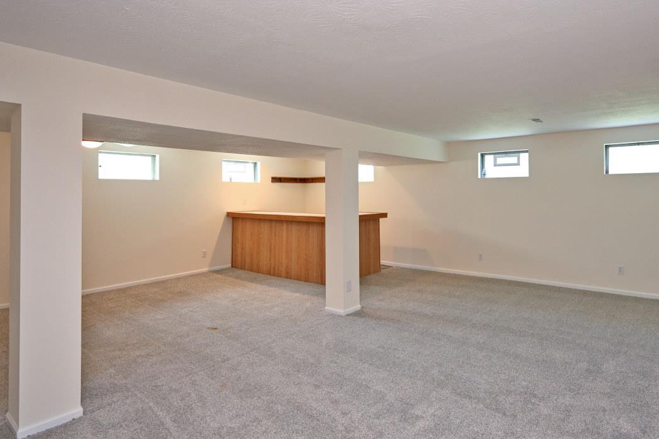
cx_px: 376
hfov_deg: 83.5
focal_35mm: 20
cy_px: 200
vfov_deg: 61.8
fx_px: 366
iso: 640
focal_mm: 14
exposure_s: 1/60
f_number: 4
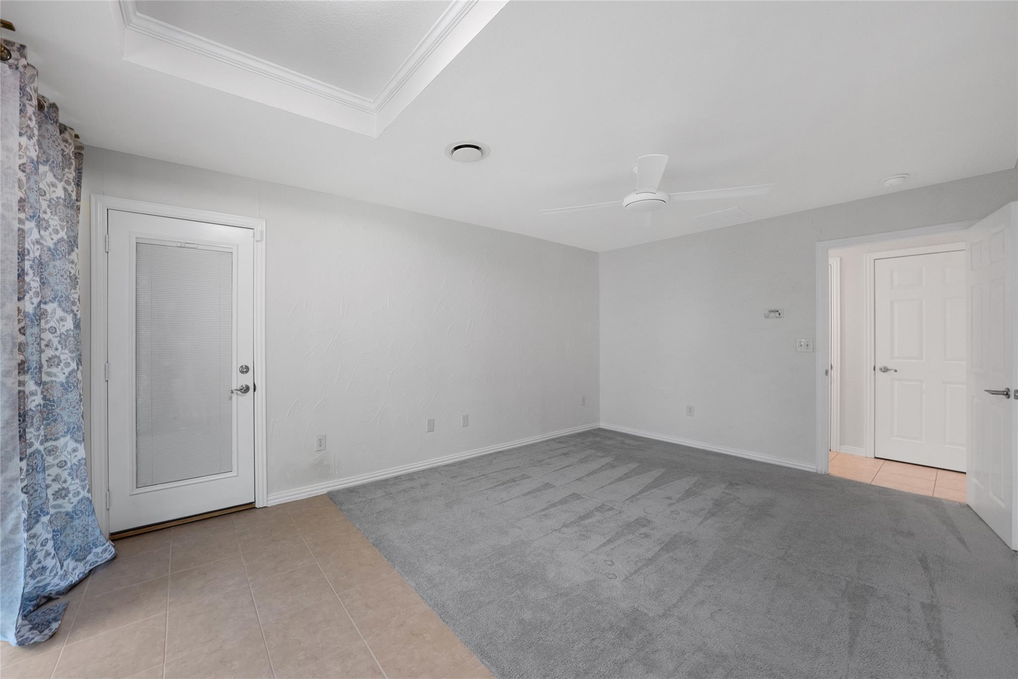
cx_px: 509
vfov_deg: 90.1
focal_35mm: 12
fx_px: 339
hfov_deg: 112.6
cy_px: 340
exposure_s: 1/15
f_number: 9
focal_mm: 12
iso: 640
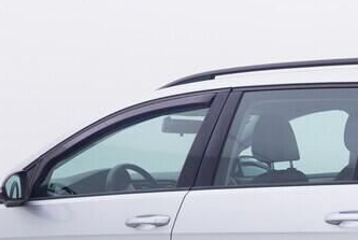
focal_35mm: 97
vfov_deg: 13.9
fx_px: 967
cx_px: 305
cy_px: 246
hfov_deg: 20.6
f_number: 5
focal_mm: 15
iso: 200
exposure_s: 1/80
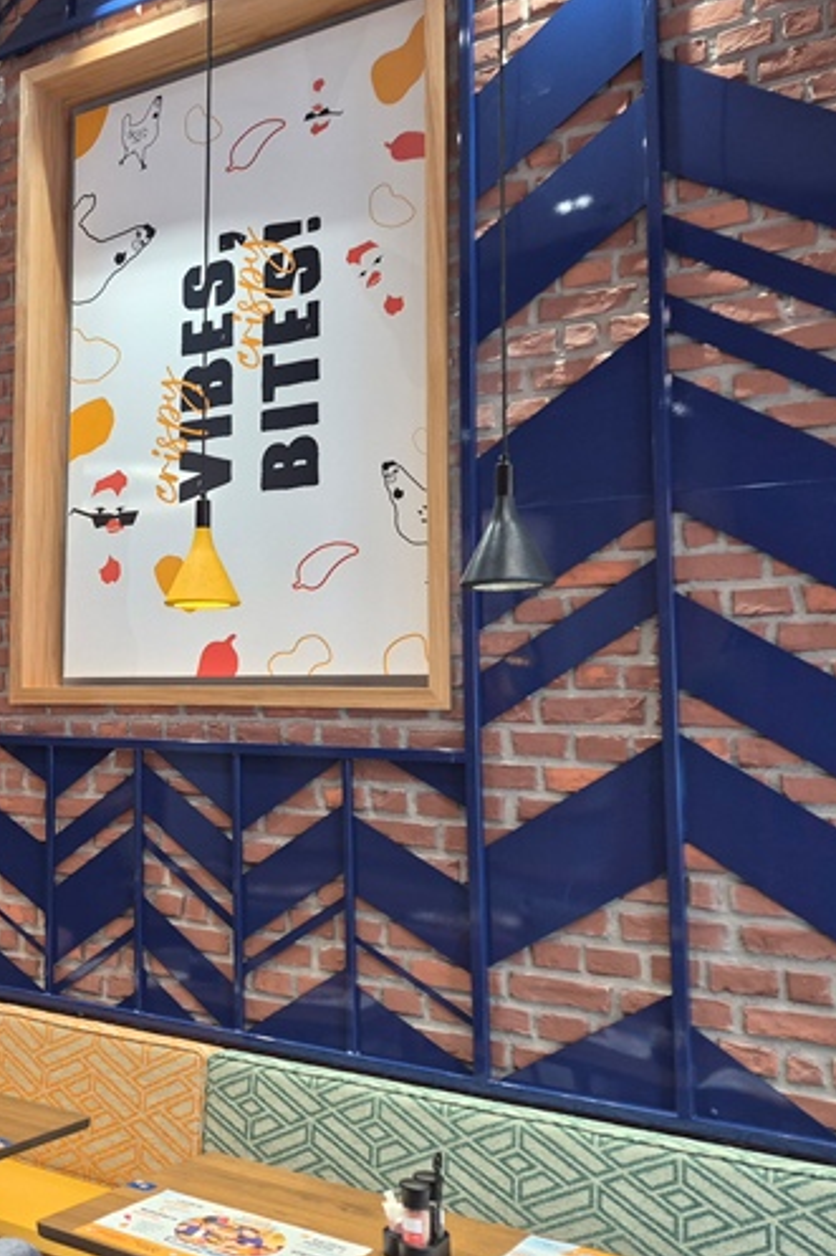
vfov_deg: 51.8
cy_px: 561
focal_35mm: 37
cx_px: -35
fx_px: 1290
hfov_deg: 32.5
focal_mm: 5.4
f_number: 1.8
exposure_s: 1/100
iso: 250
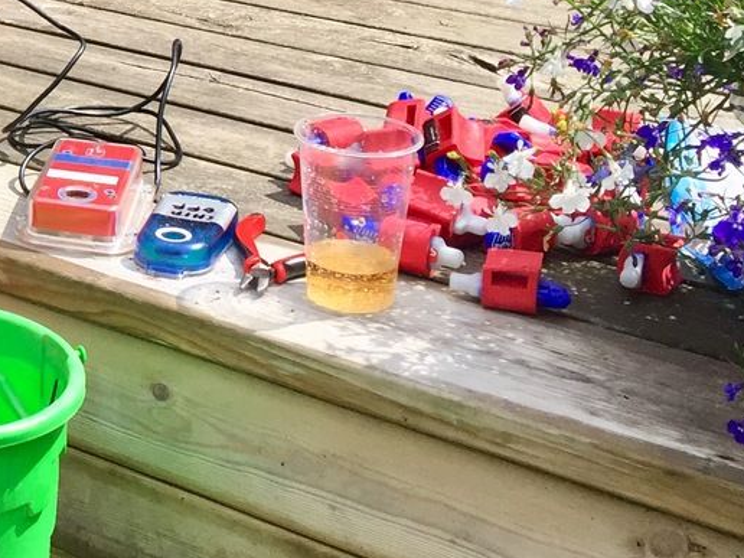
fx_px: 1934
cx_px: -309
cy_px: -76
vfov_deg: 15.9
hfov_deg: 19.5
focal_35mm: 90
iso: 32
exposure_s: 1/1236
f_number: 2.2
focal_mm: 4.15
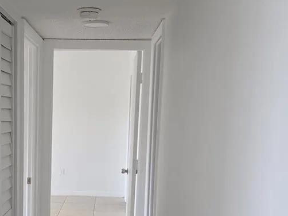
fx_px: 457
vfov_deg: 26.1
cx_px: 60
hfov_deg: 34.0
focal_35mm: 55
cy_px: 167
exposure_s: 1/180
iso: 125
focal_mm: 6.3
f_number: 1.7
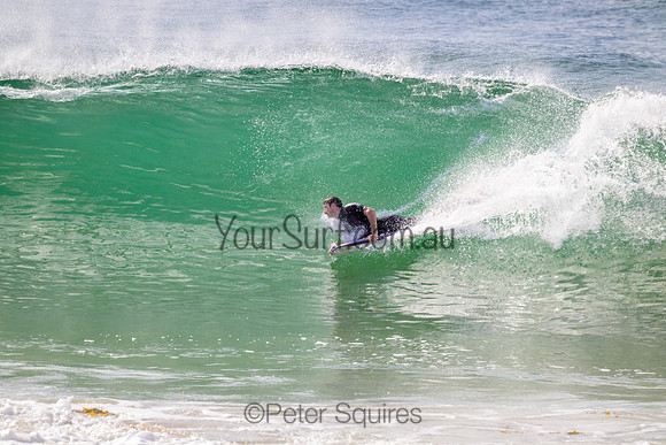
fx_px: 11472
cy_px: 222
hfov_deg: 3.3
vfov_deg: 2.2
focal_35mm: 620
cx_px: 333
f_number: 11
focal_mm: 620
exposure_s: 1/2000
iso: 800
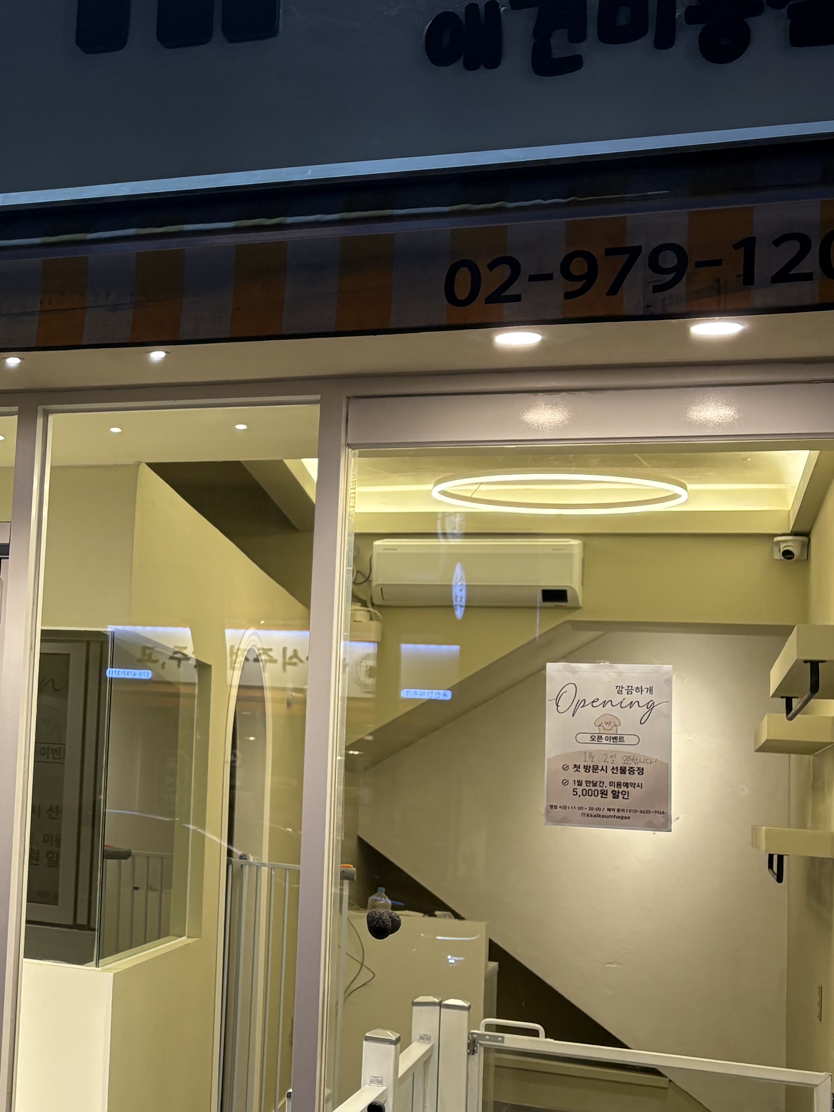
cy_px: 595
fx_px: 1702
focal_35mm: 53
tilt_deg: +5.4
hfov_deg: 25.4
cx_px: -98
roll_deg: -3.1
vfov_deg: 36.2
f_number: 1.6
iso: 125
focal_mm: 5.96
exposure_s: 1/125
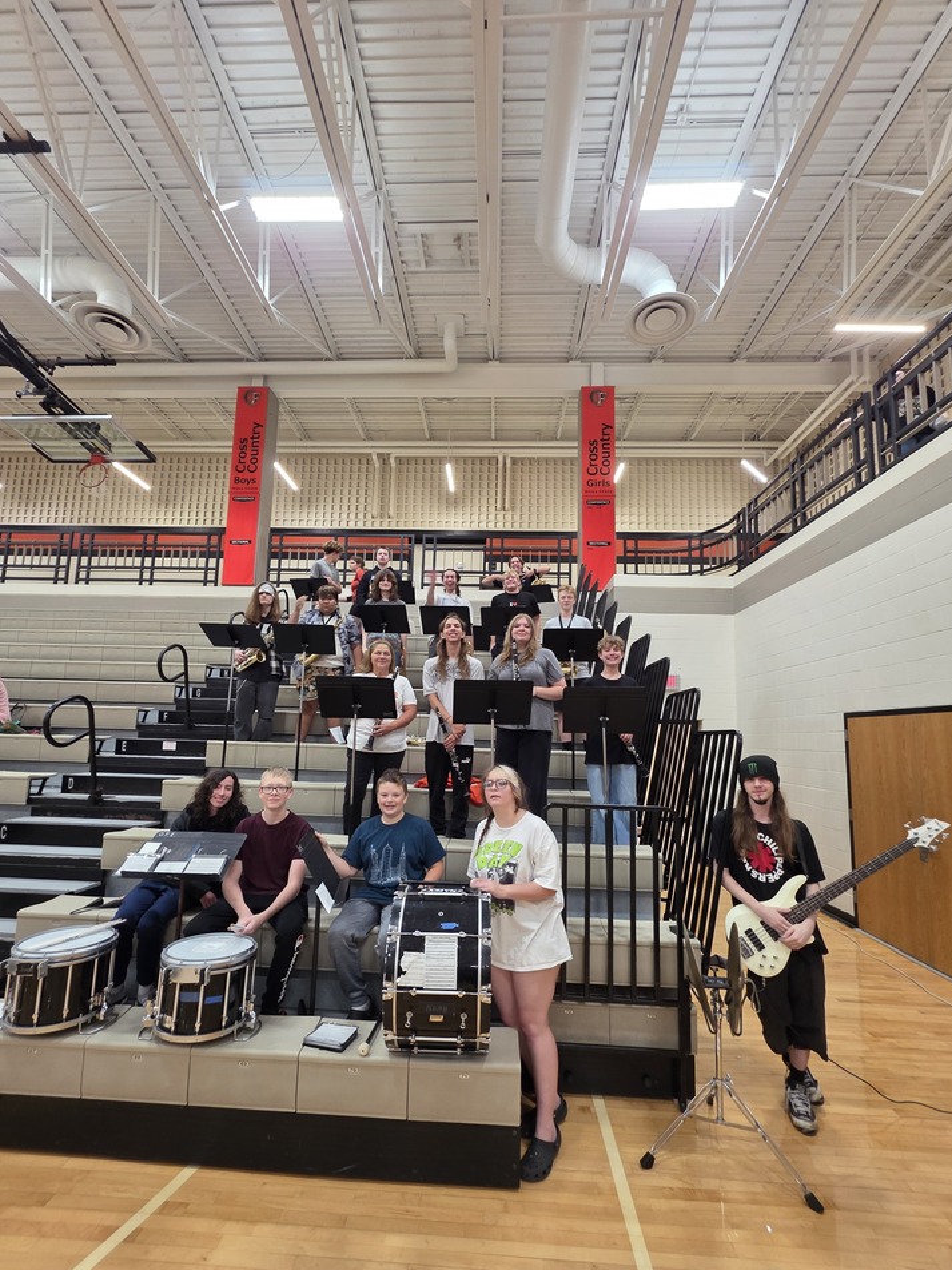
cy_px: 673
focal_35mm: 14
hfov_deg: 85.7
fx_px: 513
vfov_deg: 101.9
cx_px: 470
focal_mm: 2.2
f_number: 1.9
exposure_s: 1/60
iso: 160
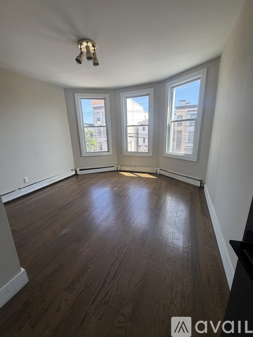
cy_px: 168
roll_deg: +1.3
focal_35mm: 14
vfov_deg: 102.1
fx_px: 136
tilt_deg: -13.6
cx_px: 126
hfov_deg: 85.7
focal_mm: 2.22
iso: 80
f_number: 2.2
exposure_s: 1/121
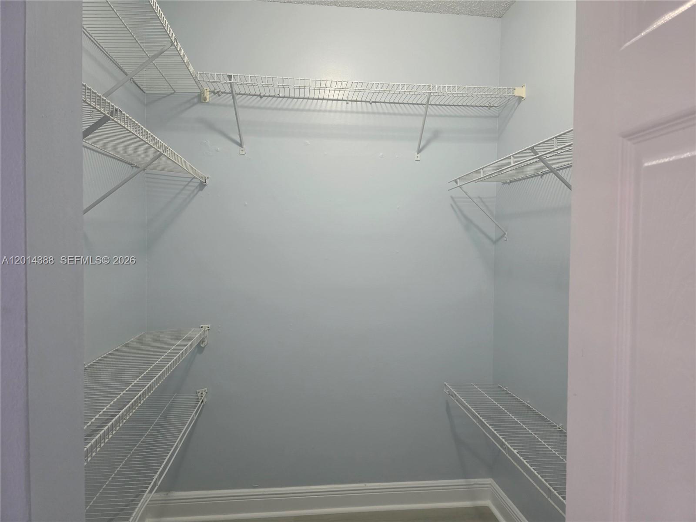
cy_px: 261
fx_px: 462
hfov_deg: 73.9
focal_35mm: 23
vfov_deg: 58.9
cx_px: 348
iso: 800
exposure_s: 1/120
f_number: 1.7
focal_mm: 6.3
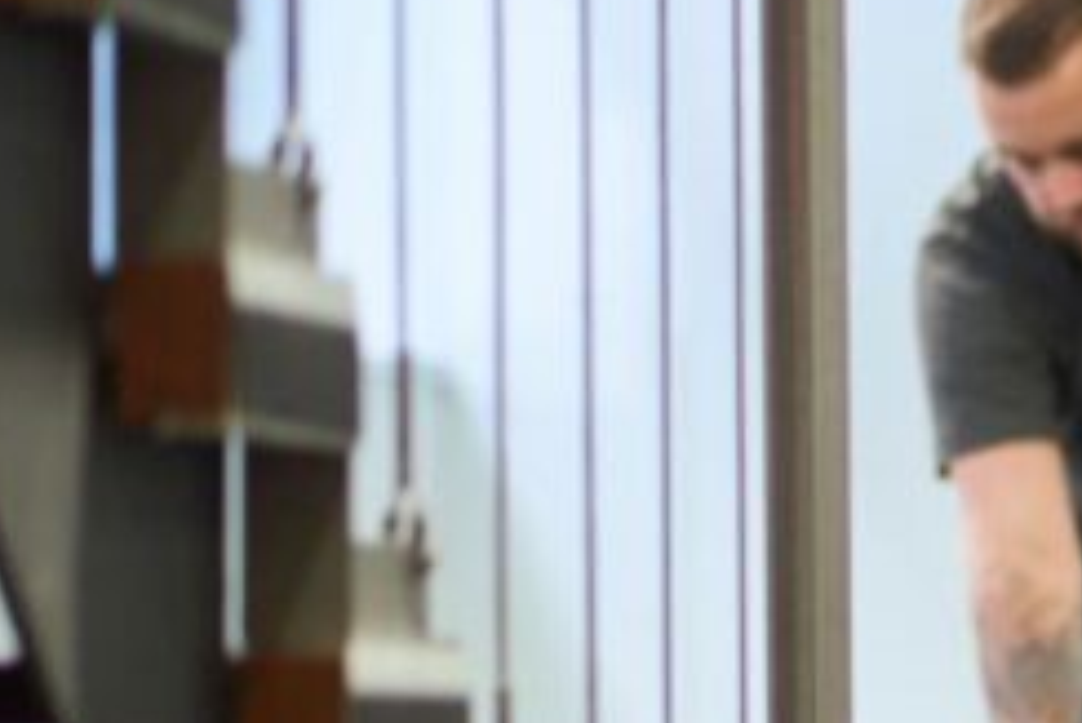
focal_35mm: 357
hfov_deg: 5.6
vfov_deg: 3.8
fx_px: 10736
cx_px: 2146
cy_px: 947
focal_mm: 85
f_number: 2
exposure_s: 1/80
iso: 800
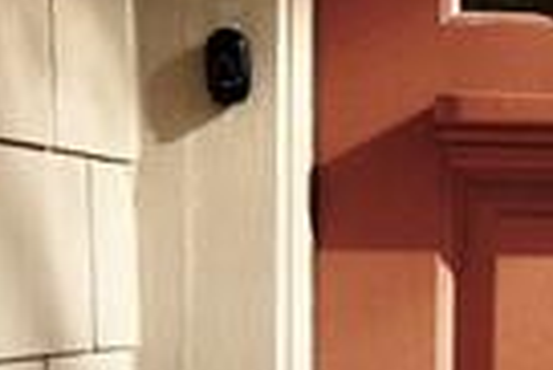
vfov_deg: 12.1
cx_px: 825
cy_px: 297
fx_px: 1738
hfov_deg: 16.5
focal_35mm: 113
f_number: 8
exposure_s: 1/500
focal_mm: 10
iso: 400
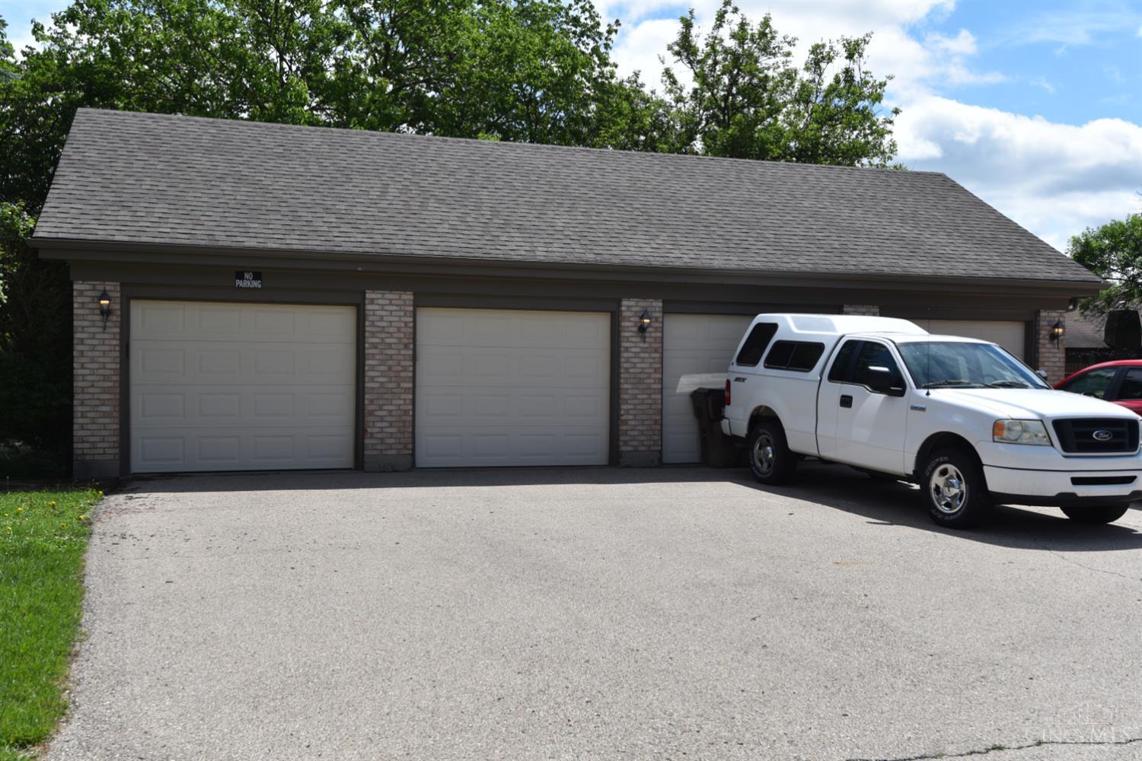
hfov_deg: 54.4
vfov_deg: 37.9
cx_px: 571
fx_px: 1110
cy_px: 380
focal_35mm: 35
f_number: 10
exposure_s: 1/400
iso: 200
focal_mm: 35
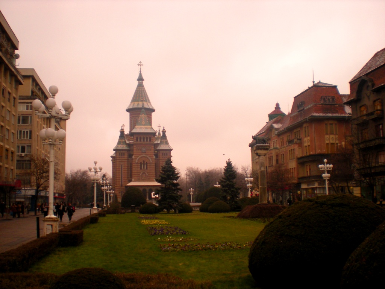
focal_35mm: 38
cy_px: 144
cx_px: 192
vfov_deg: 37.7
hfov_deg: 49.0
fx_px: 423
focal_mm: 6.3
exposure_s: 1/240
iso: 89
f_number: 3.1
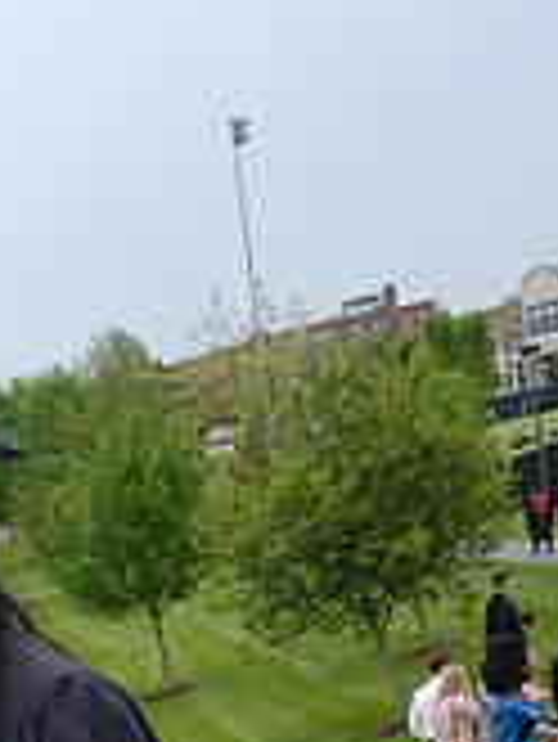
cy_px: 994
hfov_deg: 16.9
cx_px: -99
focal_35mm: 84
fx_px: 1803
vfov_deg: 20.9
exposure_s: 1/60
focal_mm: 21.4
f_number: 22
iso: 640
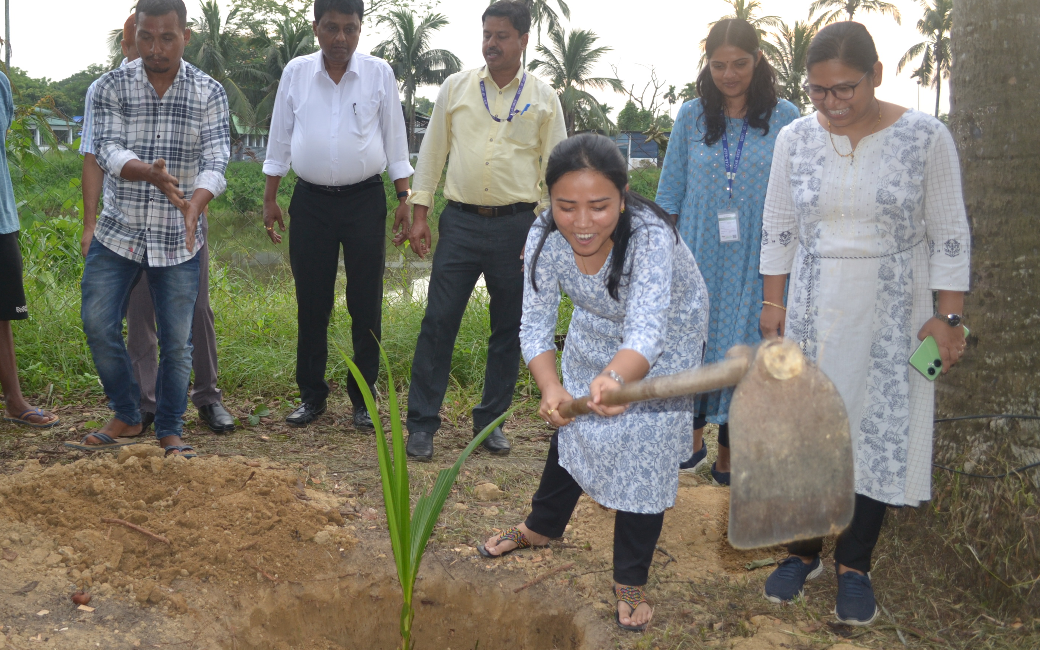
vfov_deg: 37.2
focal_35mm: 34
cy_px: 284
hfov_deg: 56.3
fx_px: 964
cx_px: 413
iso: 250
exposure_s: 1/125
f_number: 3.5
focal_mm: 18
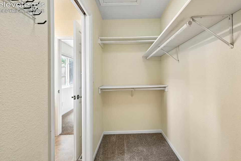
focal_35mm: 16
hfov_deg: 96.7
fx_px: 107
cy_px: 76
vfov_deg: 73.7
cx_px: 124
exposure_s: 1/3.33
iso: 800
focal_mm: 10
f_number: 8
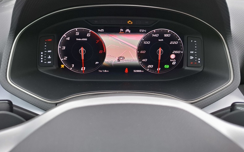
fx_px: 166
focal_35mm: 25
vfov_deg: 49.0
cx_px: 124
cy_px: 60
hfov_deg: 72.5
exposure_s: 1/120
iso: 64
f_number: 1.8
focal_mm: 5.54
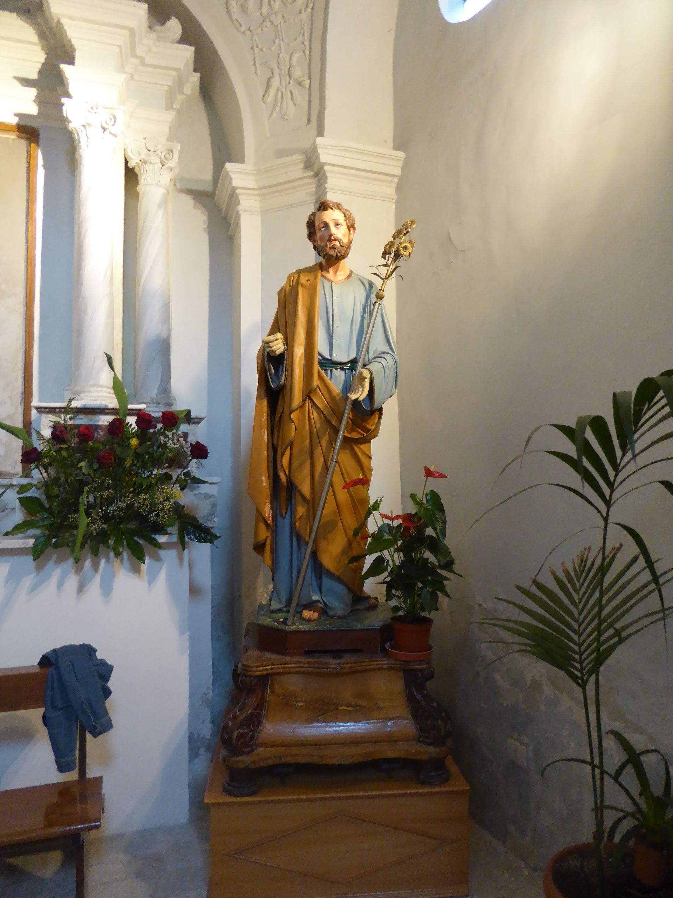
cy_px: 449
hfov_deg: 54.9
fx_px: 648
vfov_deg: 69.4
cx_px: 336
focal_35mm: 25
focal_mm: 4.3
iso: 400
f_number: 3.3
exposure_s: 1/15
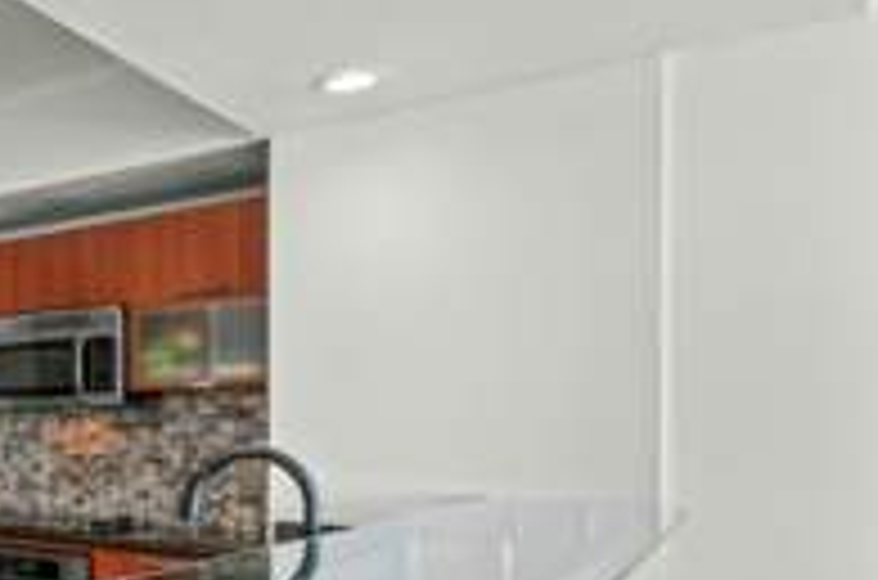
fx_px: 900
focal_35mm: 37
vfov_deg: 34.8
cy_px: 452
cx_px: -198
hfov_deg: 37.7
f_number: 8
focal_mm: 10
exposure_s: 1/6
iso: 400
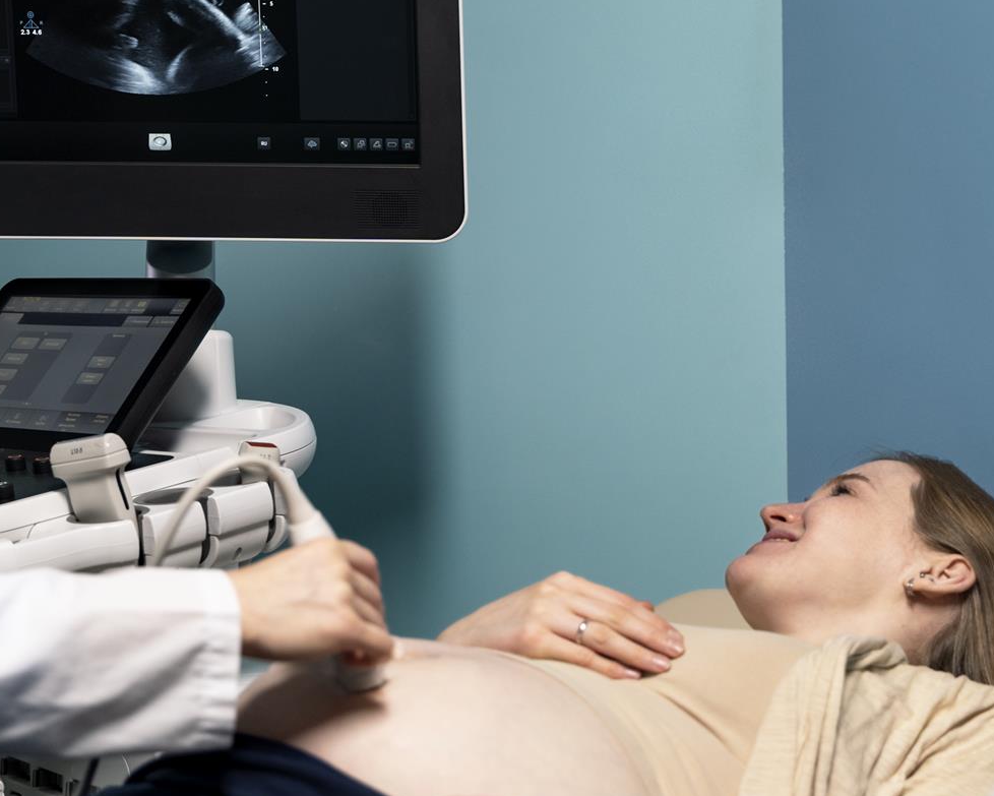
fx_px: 2060
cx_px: 463
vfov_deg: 21.8
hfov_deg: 27.1
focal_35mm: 70
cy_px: 256
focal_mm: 38
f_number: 3.5
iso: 640
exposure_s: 1/100
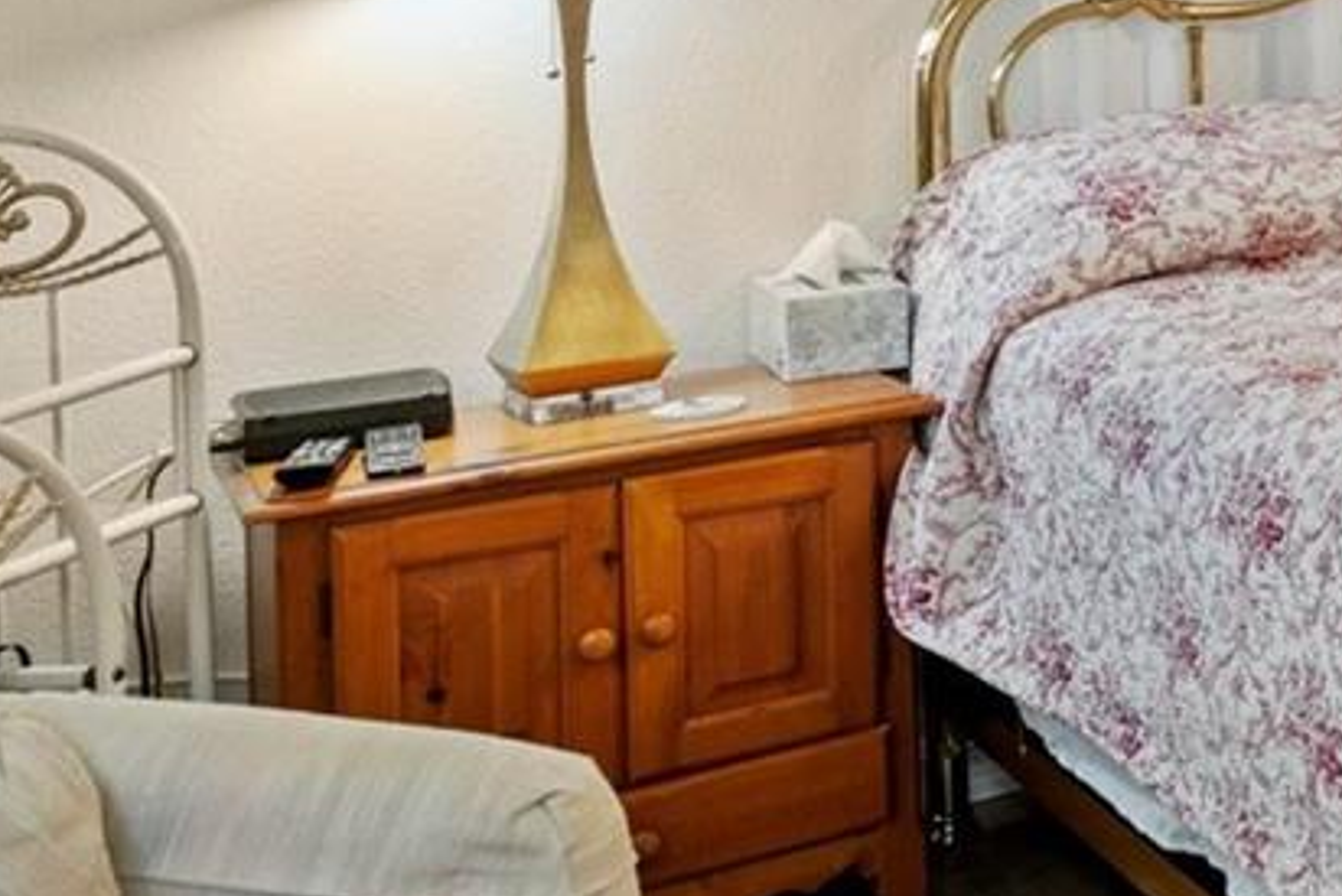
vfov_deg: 19.8
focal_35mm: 66
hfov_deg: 22.4
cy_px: -59
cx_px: 2225
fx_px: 2461
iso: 640
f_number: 8
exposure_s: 1/1.67
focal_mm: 17
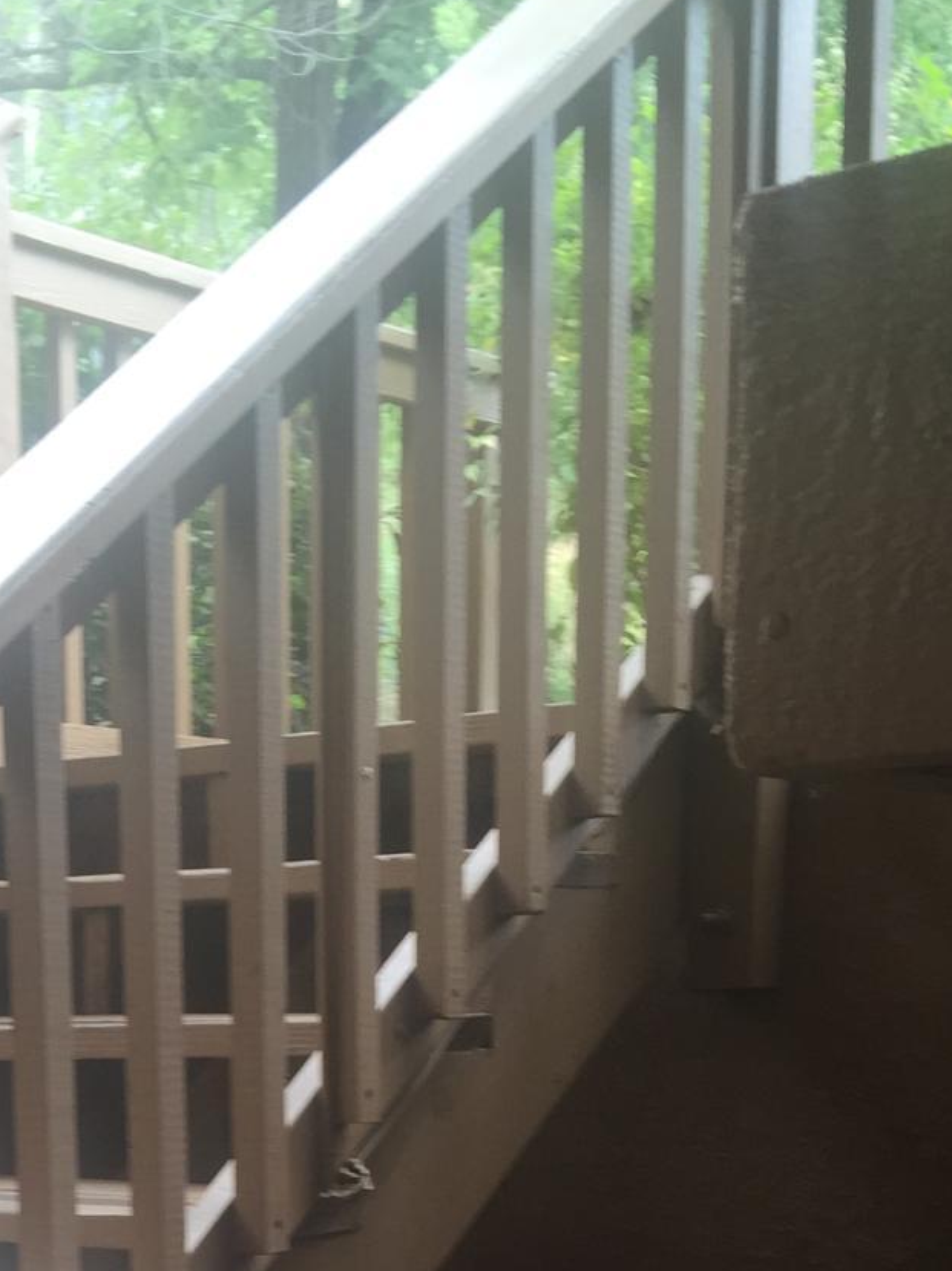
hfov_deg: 20.4
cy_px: 1467
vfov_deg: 25.4
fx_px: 2569
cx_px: 8
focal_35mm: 70
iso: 32
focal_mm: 4.15
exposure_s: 1/60
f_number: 2.2
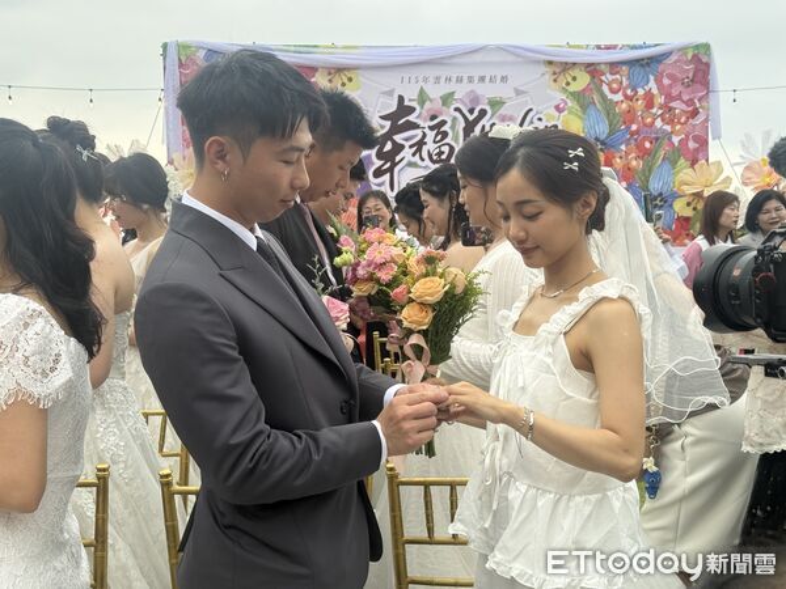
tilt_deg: -5.6
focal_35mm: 48
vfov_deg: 30.3
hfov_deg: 39.7
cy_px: 294
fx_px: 1090
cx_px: 393
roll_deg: -0.7
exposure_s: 1/484
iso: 100
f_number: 1.78
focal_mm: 6.76
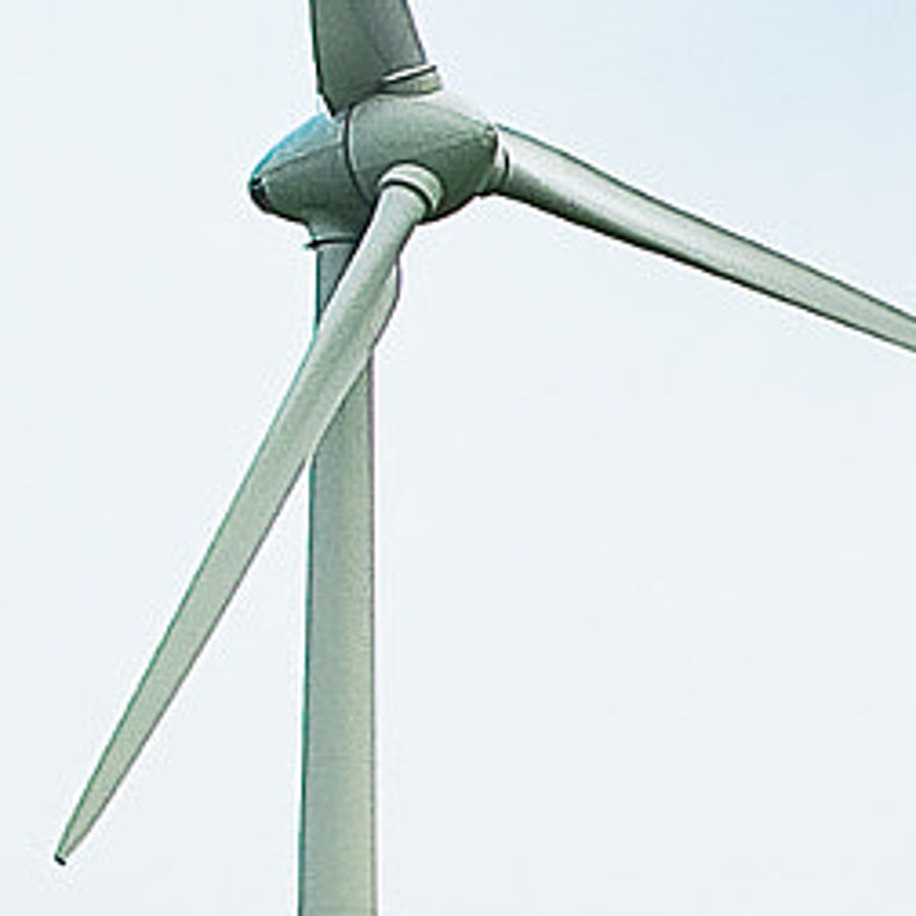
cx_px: 2352
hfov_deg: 7.6
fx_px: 6317
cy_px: 918
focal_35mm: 211
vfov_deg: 8.3
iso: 100
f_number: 9
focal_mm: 26
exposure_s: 1/125
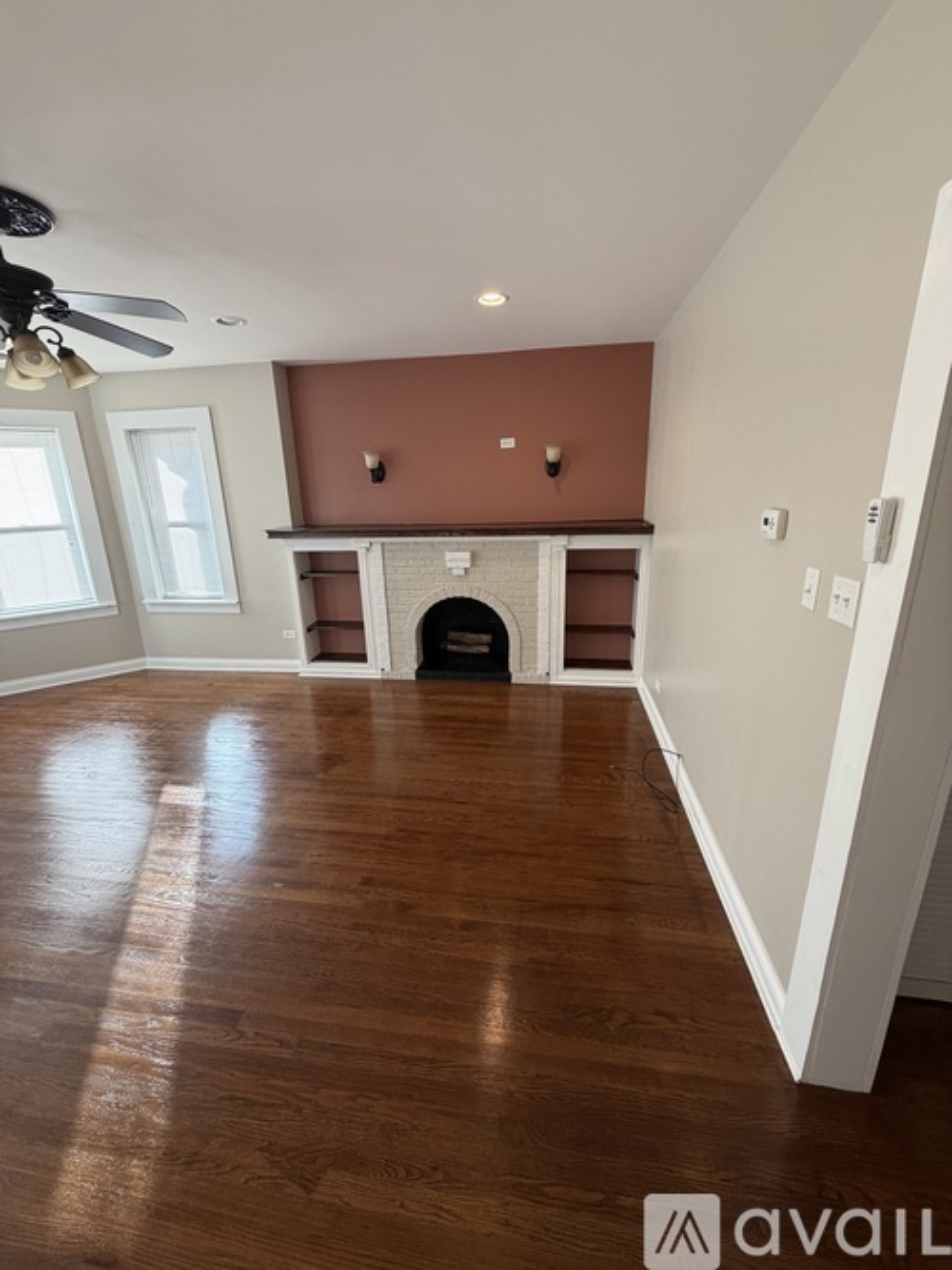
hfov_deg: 85.7
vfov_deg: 102.1
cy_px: 635
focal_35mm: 14
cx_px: 476
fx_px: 514
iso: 250
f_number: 2.2
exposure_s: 1/120
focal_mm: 2.22
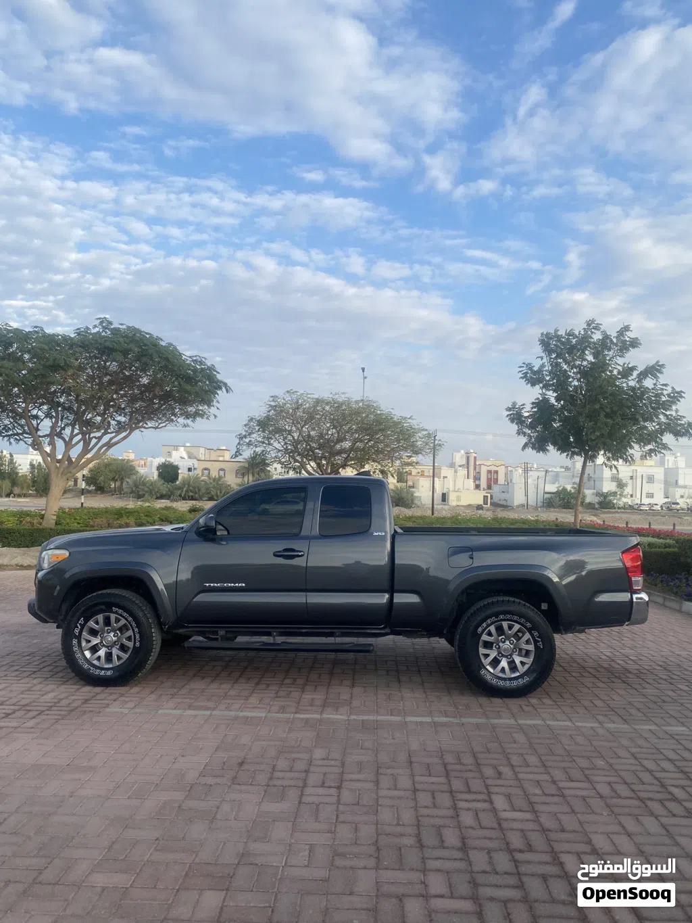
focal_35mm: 26
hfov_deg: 53.1
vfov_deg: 67.3
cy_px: 462
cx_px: 346
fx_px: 693
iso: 32
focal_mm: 4.25
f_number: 1.8
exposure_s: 1/1272
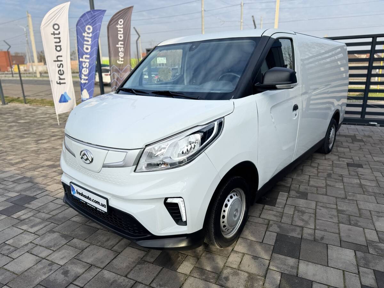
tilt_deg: -15.0
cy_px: 144
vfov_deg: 56.8
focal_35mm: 24
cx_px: 192
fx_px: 266
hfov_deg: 71.6
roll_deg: +1.3
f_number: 1.78
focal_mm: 6.76
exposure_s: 1/2959
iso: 80
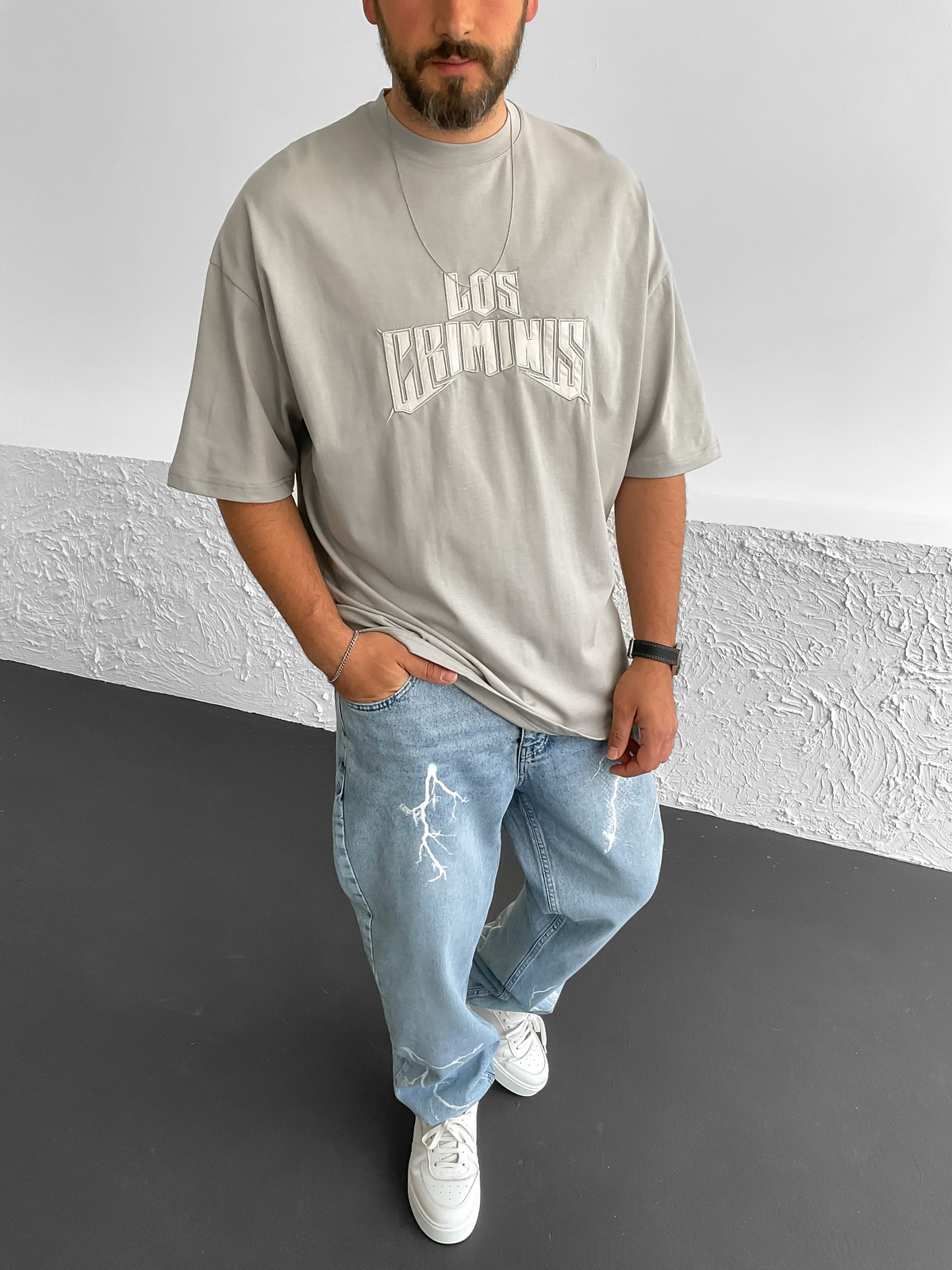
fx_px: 1063
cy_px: 635
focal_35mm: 29
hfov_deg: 48.2
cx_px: 476
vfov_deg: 61.7
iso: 64
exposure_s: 1/120
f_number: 1.8
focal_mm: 3
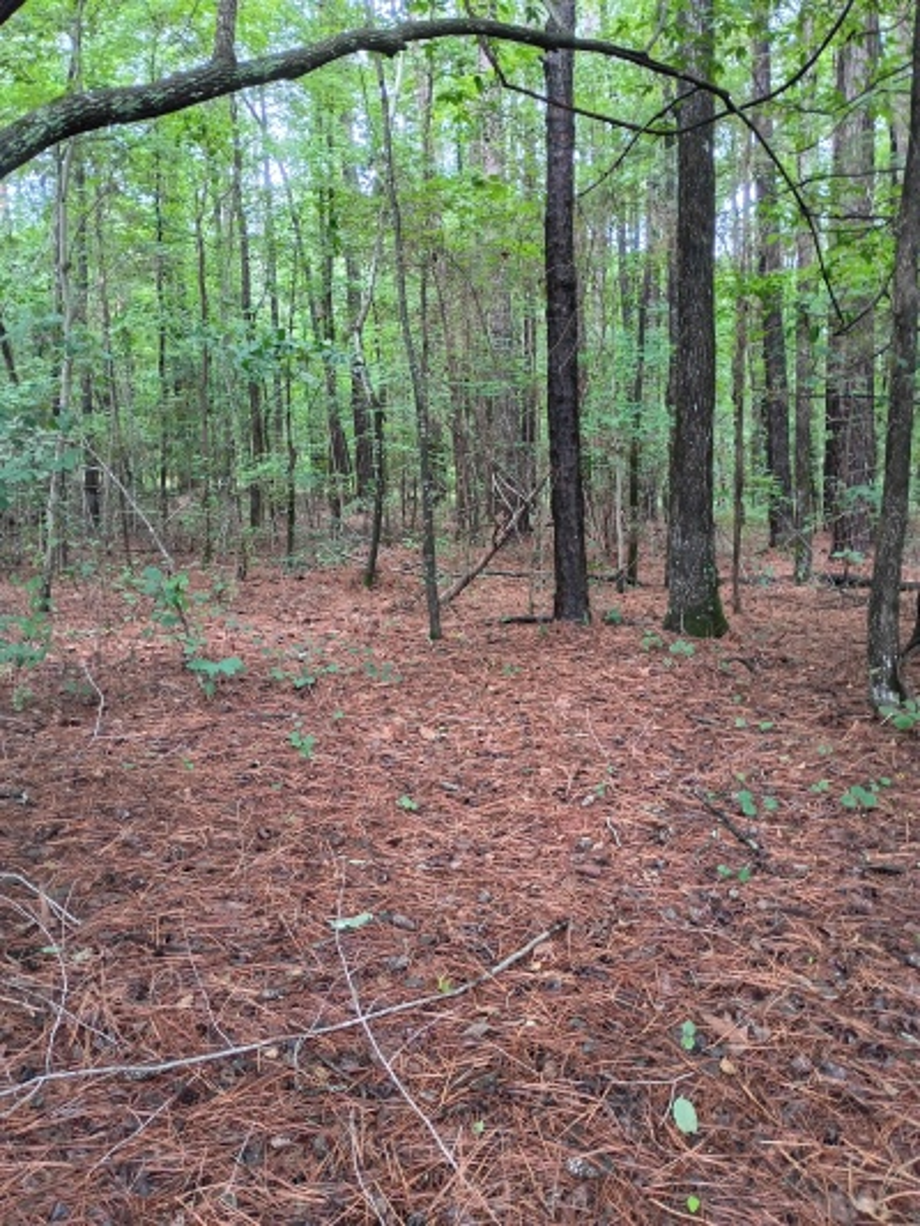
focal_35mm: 29
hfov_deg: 48.2
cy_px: 613
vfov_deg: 61.6
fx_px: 1027
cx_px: 460
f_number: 1.8
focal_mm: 4.27
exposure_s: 1/60
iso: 451
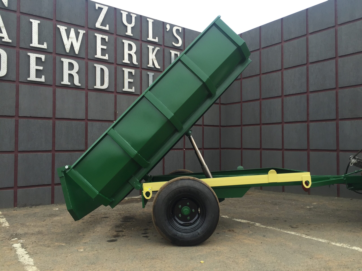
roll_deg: -0.5
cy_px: 136
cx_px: 181
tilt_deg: +0.9
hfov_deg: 61.7
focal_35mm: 29
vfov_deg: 48.2
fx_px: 303
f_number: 2.2
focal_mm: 4.15
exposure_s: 1/439
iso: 32
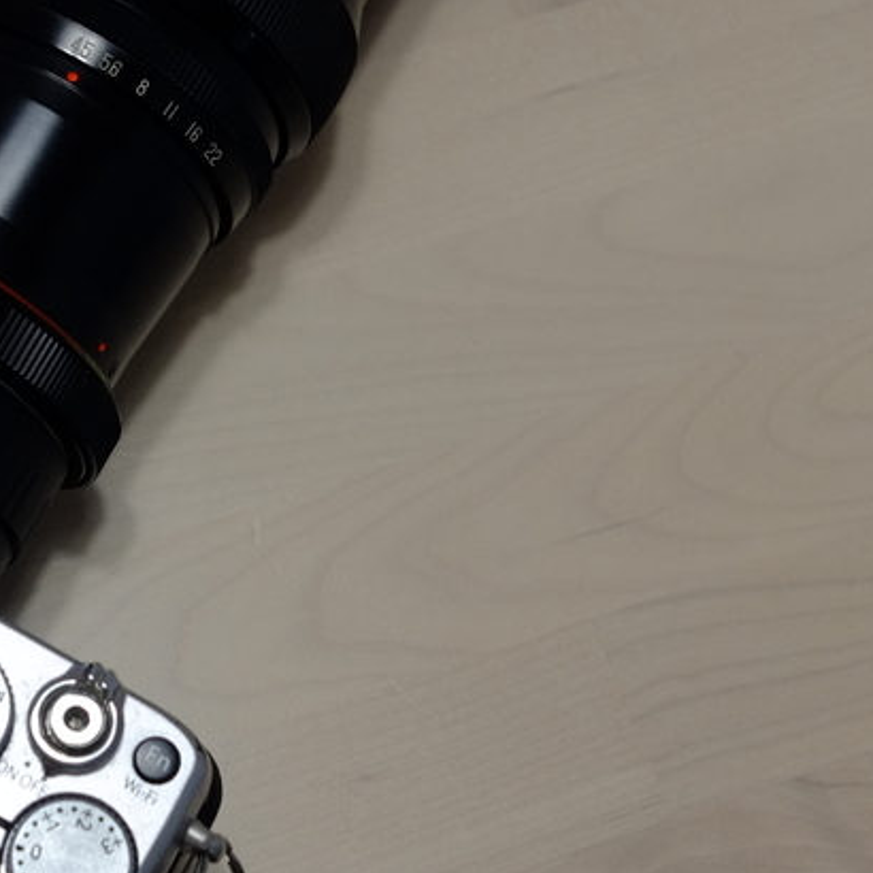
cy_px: 115
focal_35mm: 102
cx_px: 30
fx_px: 2910
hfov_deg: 16.7
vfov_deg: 16.9
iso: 400
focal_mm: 27
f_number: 4.5
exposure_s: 1/60
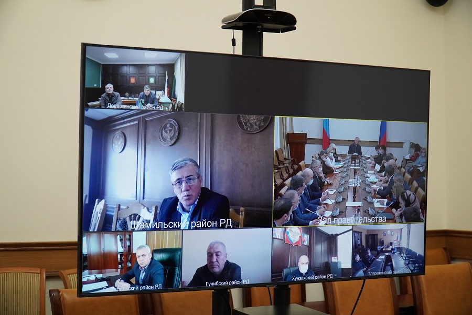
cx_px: 236
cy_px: 158
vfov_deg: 23.8
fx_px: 747
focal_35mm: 57
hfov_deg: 35.1
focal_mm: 38
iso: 2500
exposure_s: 1/250
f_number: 4.5
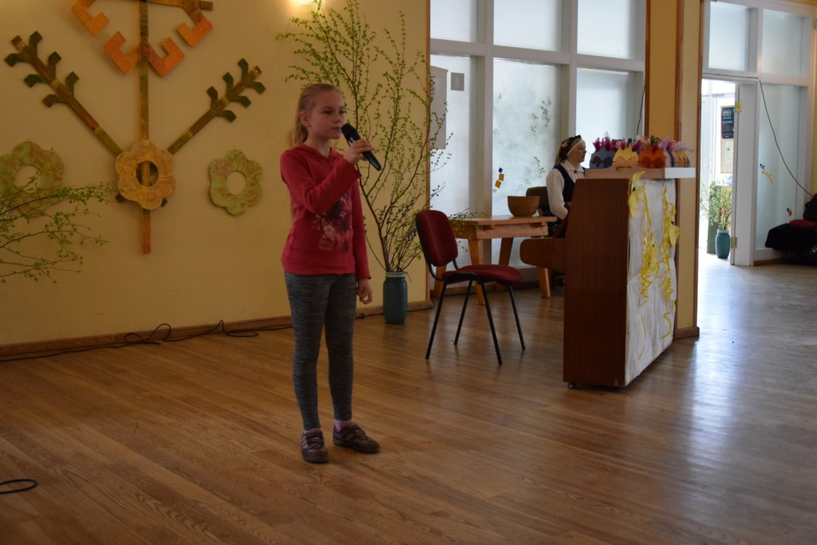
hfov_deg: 43.6
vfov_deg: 29.9
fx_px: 1021
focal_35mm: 45
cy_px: 272
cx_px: 408
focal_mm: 30
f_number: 4.2
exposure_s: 1/320
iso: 3200
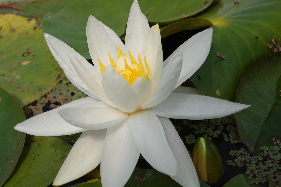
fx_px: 643
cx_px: 140
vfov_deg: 16.5
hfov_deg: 24.6
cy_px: 94
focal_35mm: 82
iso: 200
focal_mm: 55
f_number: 10
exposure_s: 1/400
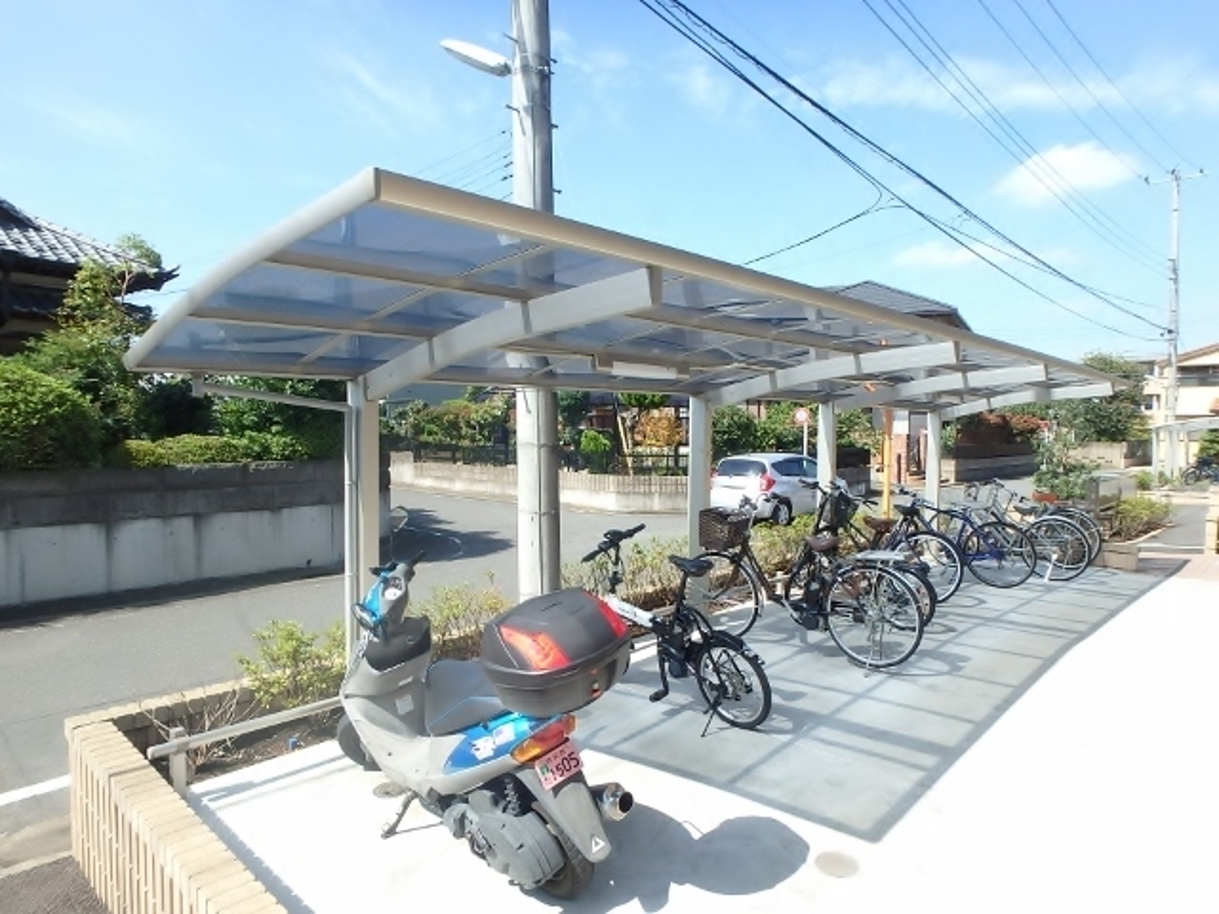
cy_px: 457
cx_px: 610
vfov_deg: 63.4
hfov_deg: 79.0
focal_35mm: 21
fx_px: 740
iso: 125
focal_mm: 3.7
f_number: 3.5
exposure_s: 1/500
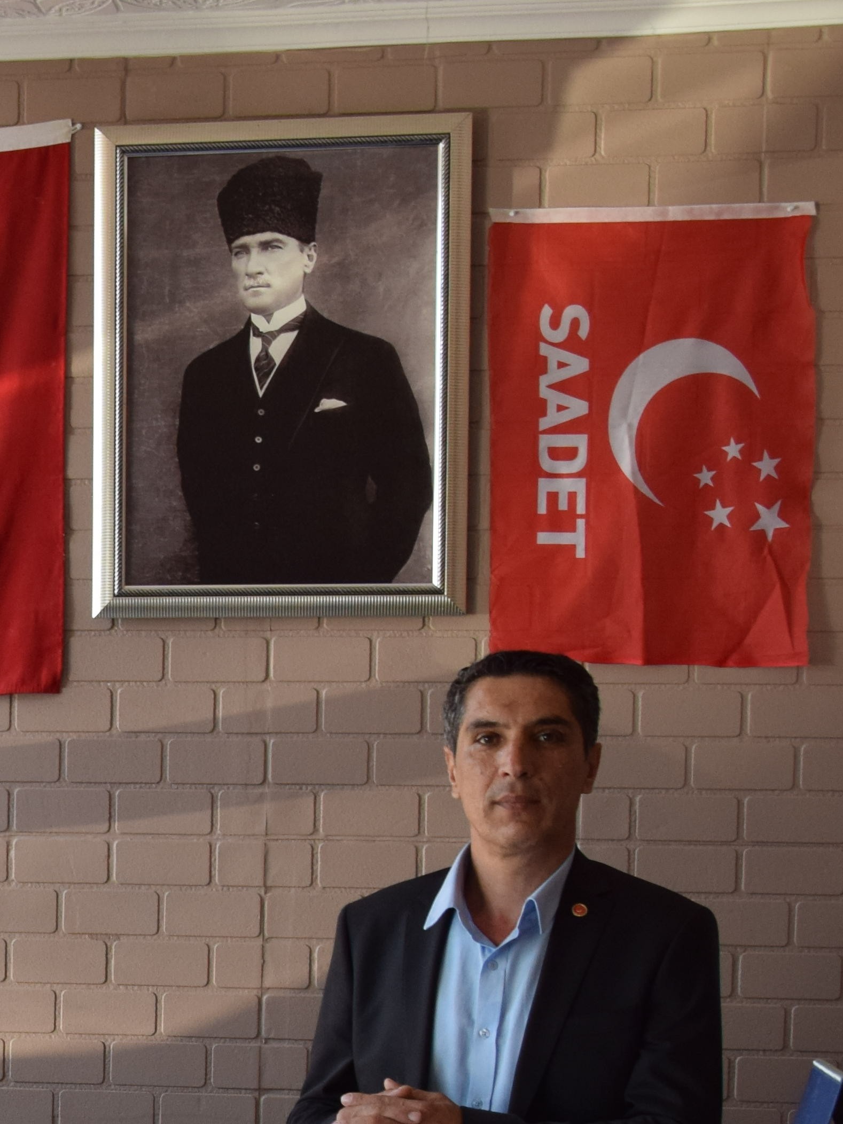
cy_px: 970
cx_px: -355
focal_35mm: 86
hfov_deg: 15.9
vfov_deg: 22.2
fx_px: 2805
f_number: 8
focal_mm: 21
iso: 320
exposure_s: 1/200
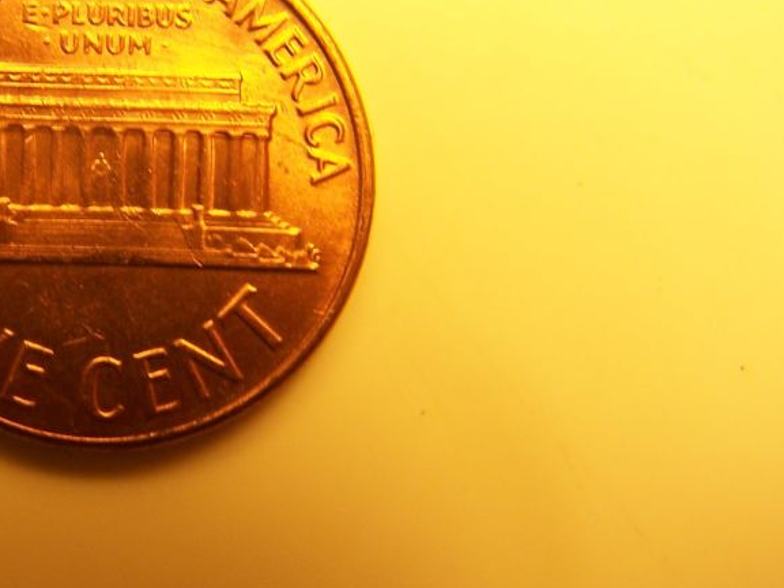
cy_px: 218
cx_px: 122
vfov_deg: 22.2
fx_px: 1495
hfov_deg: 28.6
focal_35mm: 66
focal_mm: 6.3
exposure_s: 1/30
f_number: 2.8
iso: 100
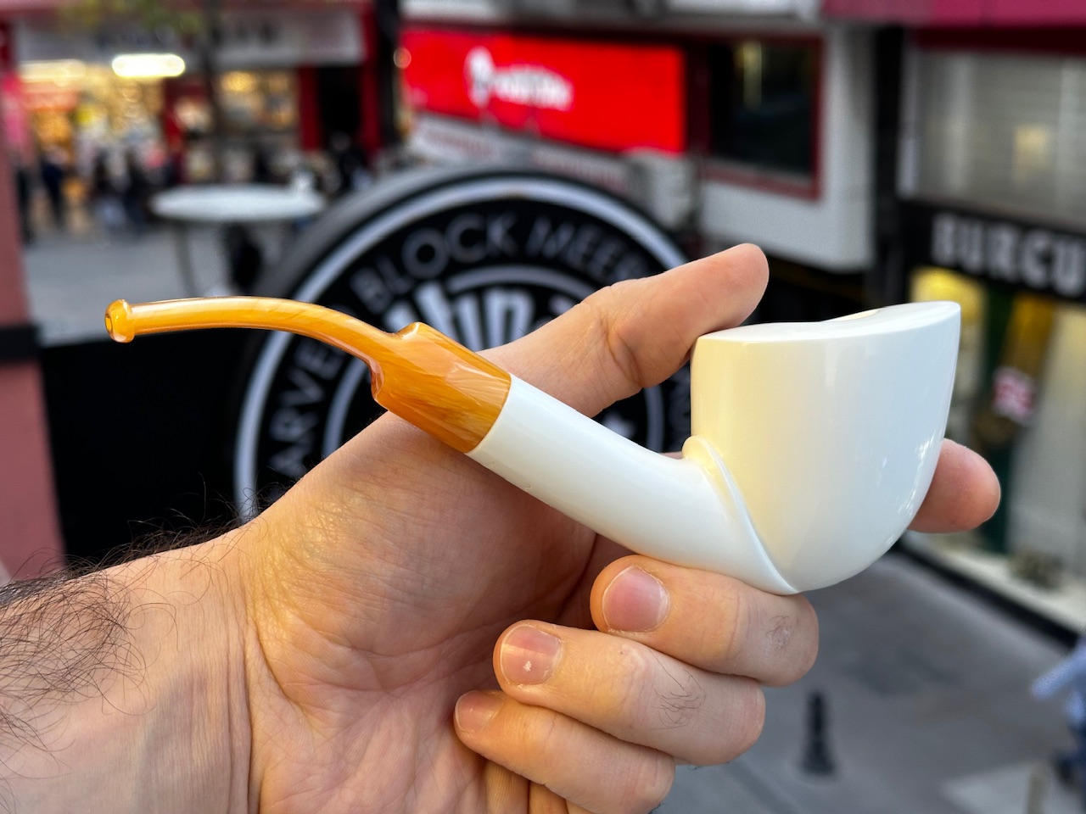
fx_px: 1506
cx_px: 543
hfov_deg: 39.7
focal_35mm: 48
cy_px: 407
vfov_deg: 30.3
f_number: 1.78
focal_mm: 6.86
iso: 125
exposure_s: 1/100
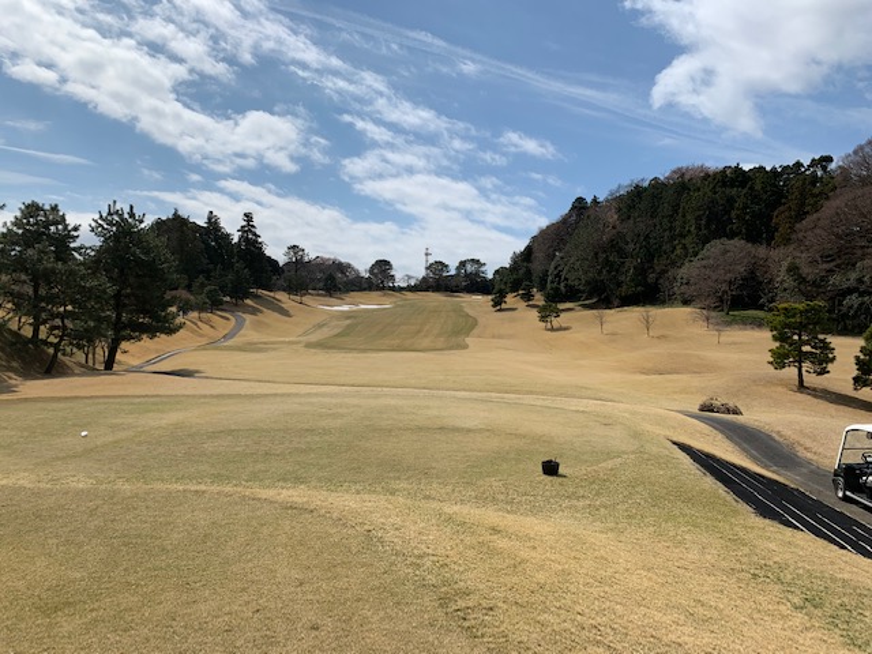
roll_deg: -0.8
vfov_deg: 53.1
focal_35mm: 26
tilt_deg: -2.0
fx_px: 655
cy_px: 327
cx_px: 436
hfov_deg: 67.3
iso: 25
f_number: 1.8
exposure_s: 1/5405
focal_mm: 4.25
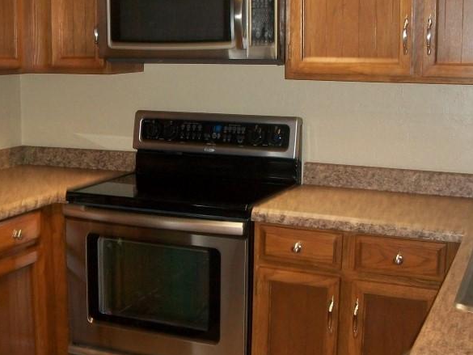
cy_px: 165
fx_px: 765
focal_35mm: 56
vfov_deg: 26.1
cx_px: 190
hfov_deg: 34.2
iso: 160
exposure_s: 1/30
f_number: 2.9
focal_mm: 5.7
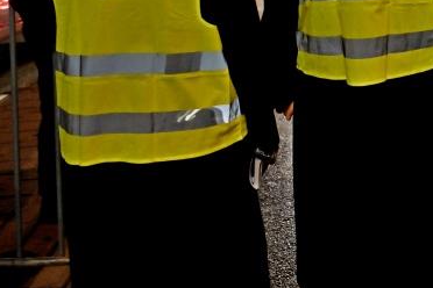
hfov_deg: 27.1
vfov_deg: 19.2
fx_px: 794
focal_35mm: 66
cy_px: -74
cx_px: 512
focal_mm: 24
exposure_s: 1/160
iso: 1250
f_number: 4
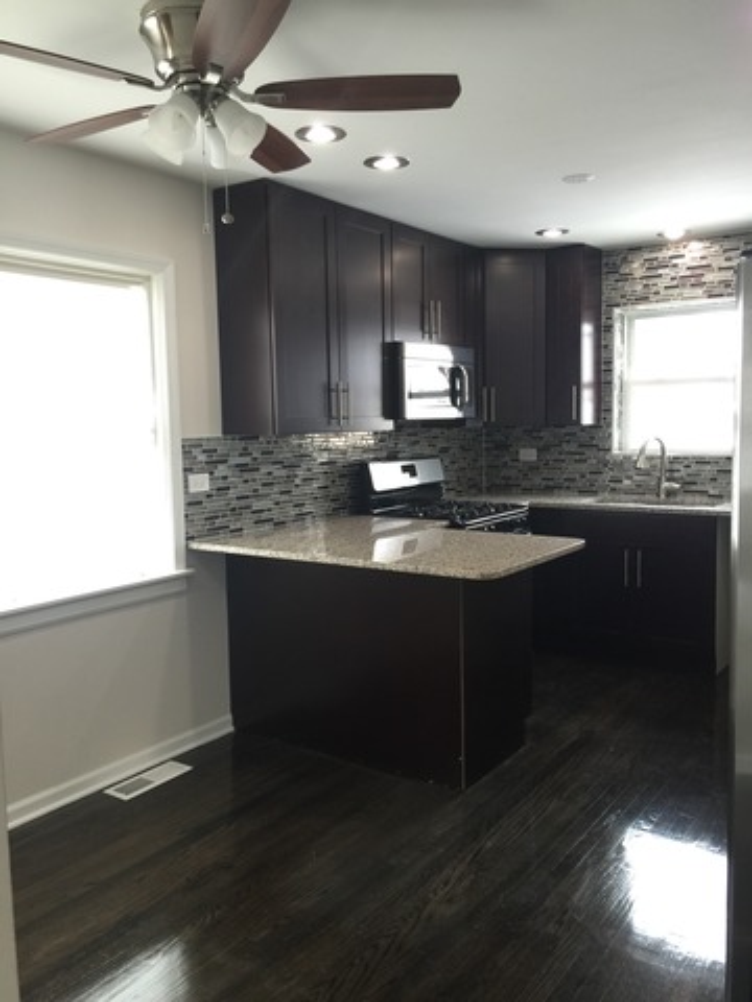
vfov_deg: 61.7
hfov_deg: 48.2
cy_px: 501
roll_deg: +0.9
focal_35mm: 29
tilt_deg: -5.0
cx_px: 376
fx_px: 840
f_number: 2.2
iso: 40
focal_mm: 4.15
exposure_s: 1/15
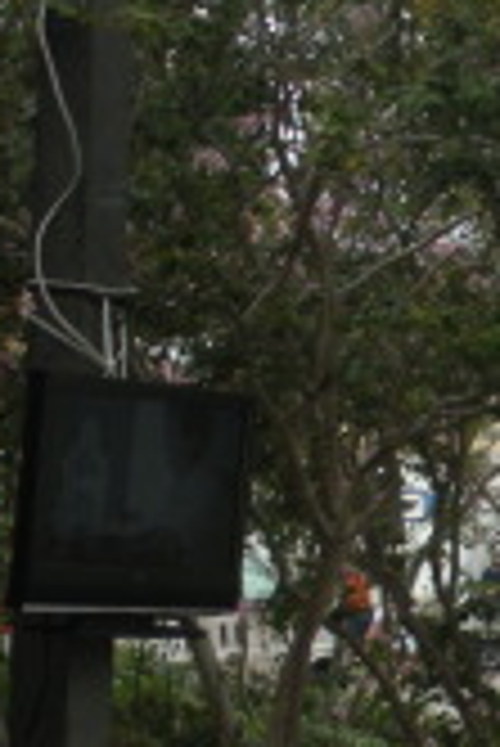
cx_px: 950
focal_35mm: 144
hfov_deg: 9.1
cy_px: 567
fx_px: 2994
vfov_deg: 14.2
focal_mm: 6.3
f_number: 3.5
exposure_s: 1/210
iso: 88
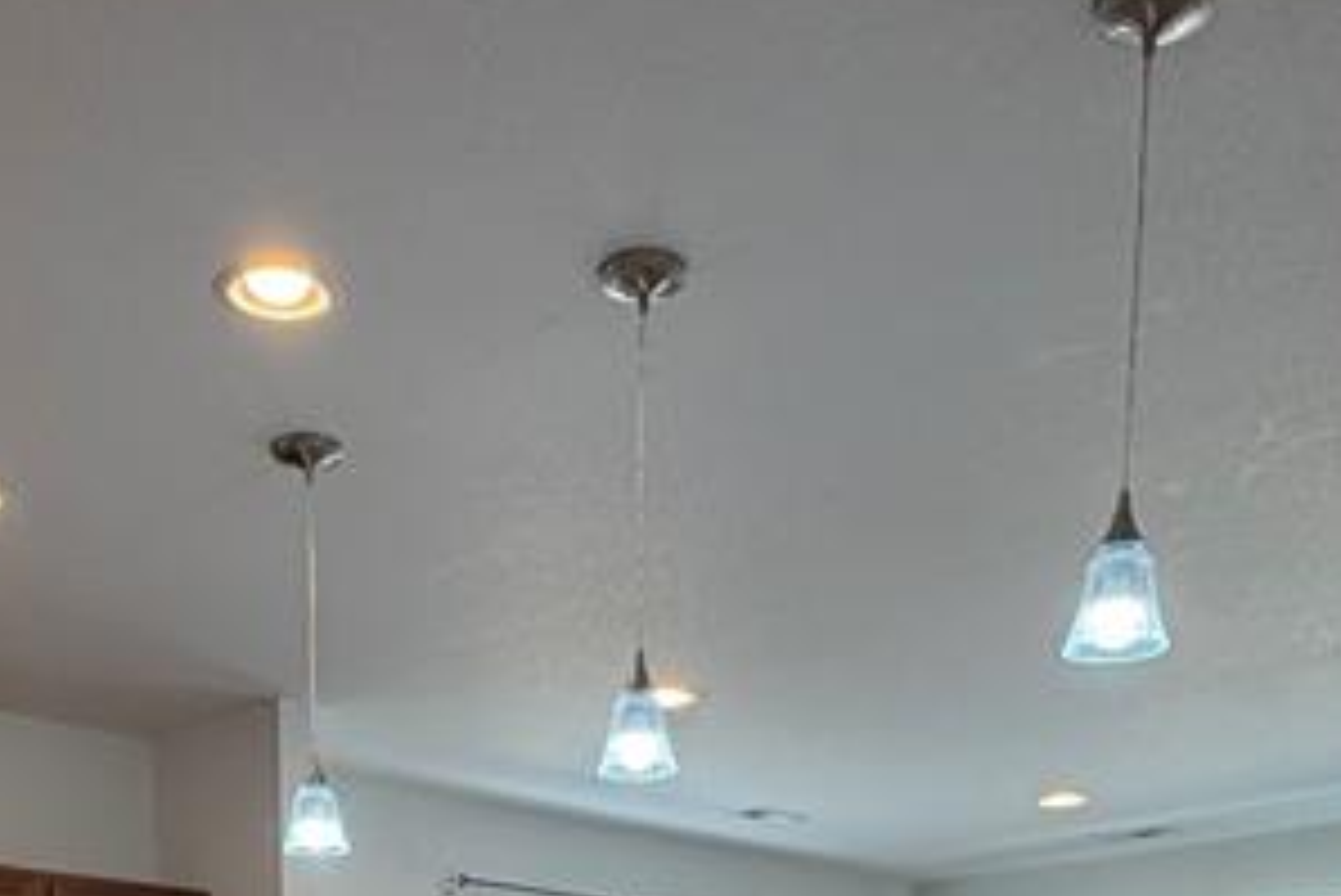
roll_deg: +0.3
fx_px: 1863
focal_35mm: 50
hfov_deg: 39.4
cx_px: 536
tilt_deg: -9.8
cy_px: 1520
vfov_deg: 20.7
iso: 200
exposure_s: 1/120
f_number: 2.2
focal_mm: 2.22
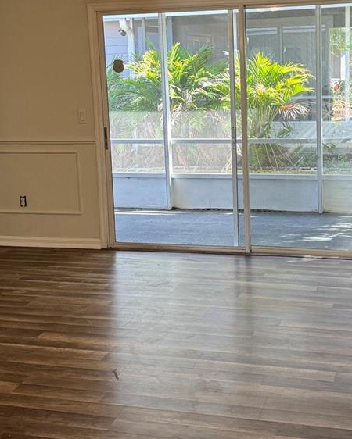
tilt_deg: -6.8
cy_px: 148
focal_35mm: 50
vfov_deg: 37.0
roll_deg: +2.7
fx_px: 651
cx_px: 226
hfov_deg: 30.1
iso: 200
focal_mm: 6.76
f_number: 1.78
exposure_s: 1/120
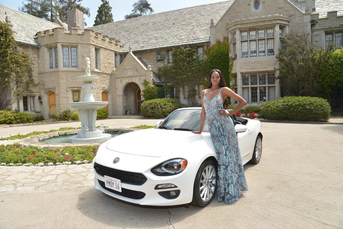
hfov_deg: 73.8
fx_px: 229
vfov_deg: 53.1
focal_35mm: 24
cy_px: 114
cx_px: 172
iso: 500
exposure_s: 1/250
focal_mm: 24
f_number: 10
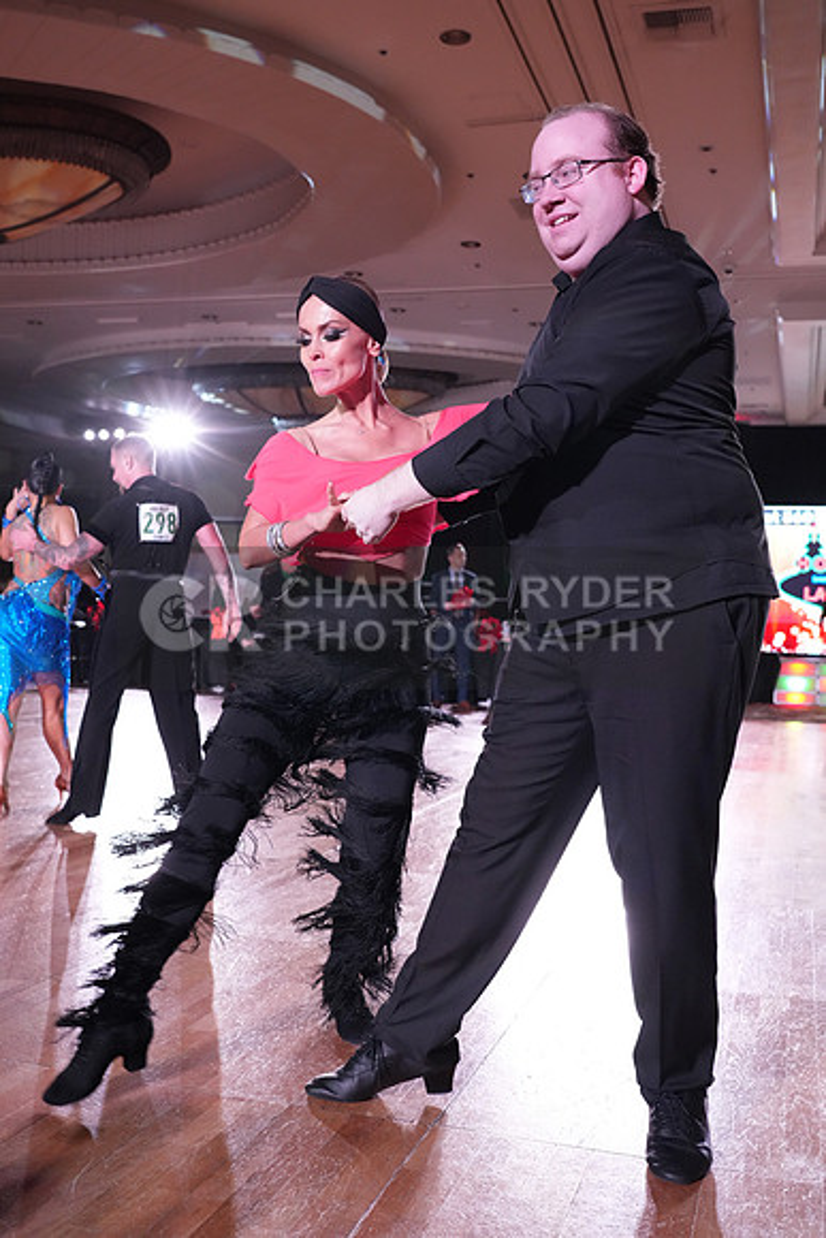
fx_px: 1204
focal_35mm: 35
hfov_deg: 37.9
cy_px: 619
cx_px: 413
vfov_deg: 54.4
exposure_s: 1/320
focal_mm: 35
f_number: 5
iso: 5000
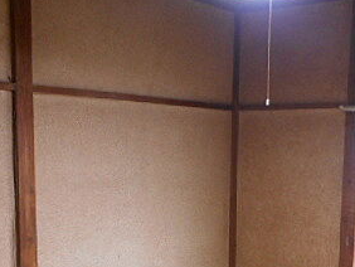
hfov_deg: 32.6
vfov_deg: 23.8
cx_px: 214
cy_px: 266
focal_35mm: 59
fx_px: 606
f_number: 3.2
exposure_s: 1/30
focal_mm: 4.6
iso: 280
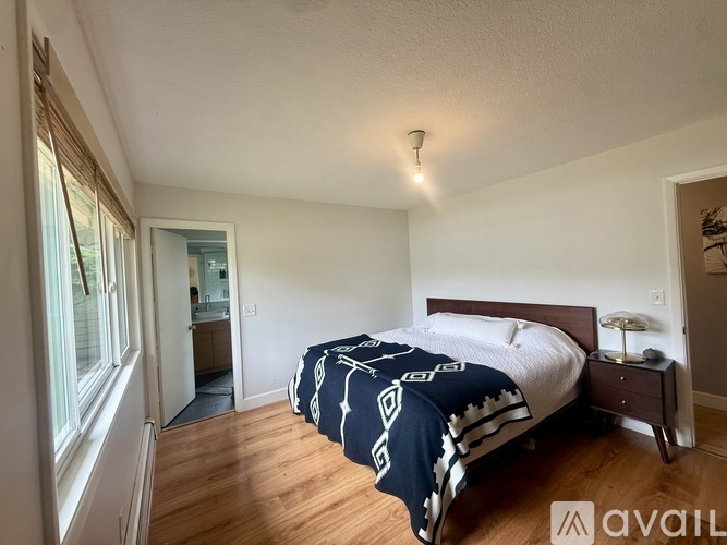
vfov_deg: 85.7
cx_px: 364
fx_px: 294
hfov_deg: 102.1
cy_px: 272
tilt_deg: -0.8
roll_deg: +2.4
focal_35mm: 14
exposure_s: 1/120
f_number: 2.2
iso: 160
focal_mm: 2.22
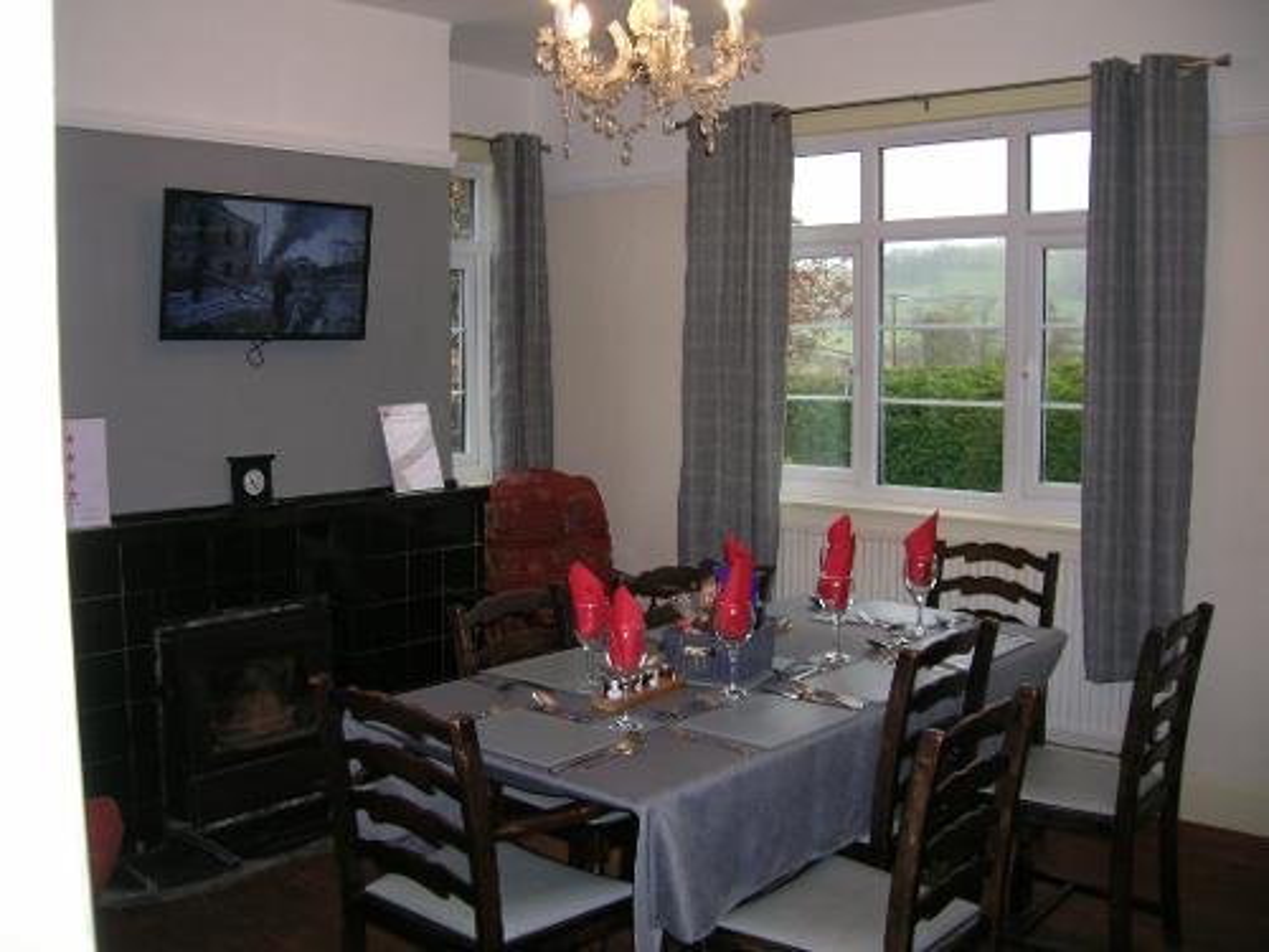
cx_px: 634
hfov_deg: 54.0
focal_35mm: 34
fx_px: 1246
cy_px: 476
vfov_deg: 41.8
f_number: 2.9
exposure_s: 1/60.1
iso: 88
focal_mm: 5.7
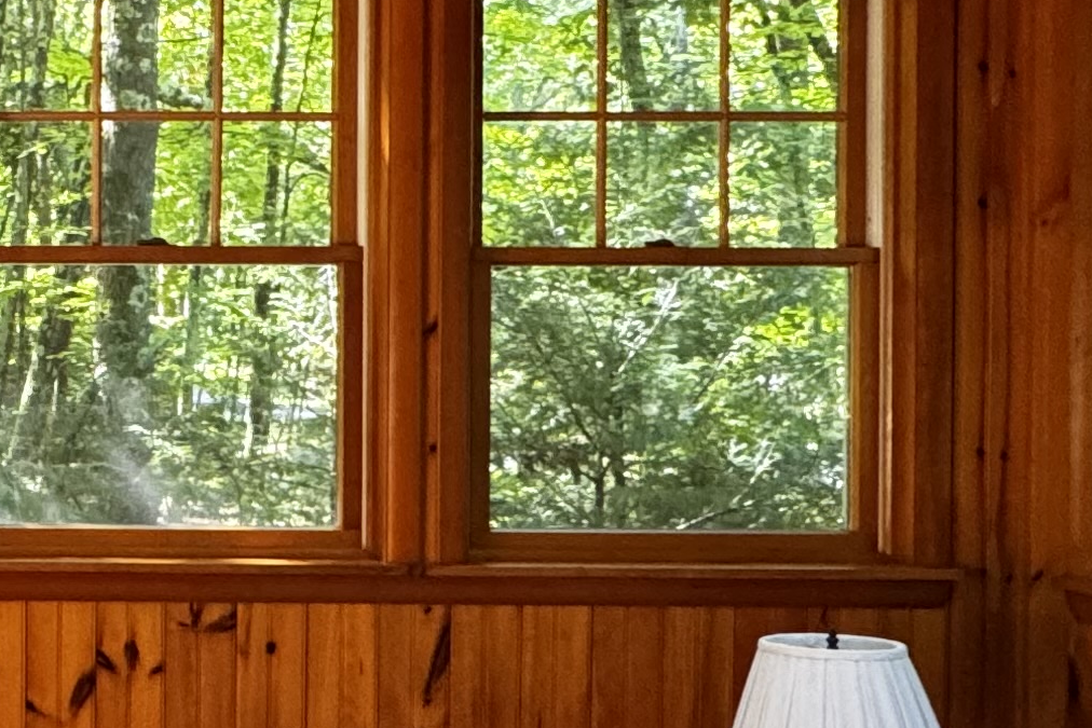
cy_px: 338
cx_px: -148
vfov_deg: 23.4
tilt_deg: -0.2
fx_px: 1759
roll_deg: +0.2
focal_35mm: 58
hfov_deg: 30.4
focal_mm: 2.22
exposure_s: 1/60
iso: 400
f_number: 2.2
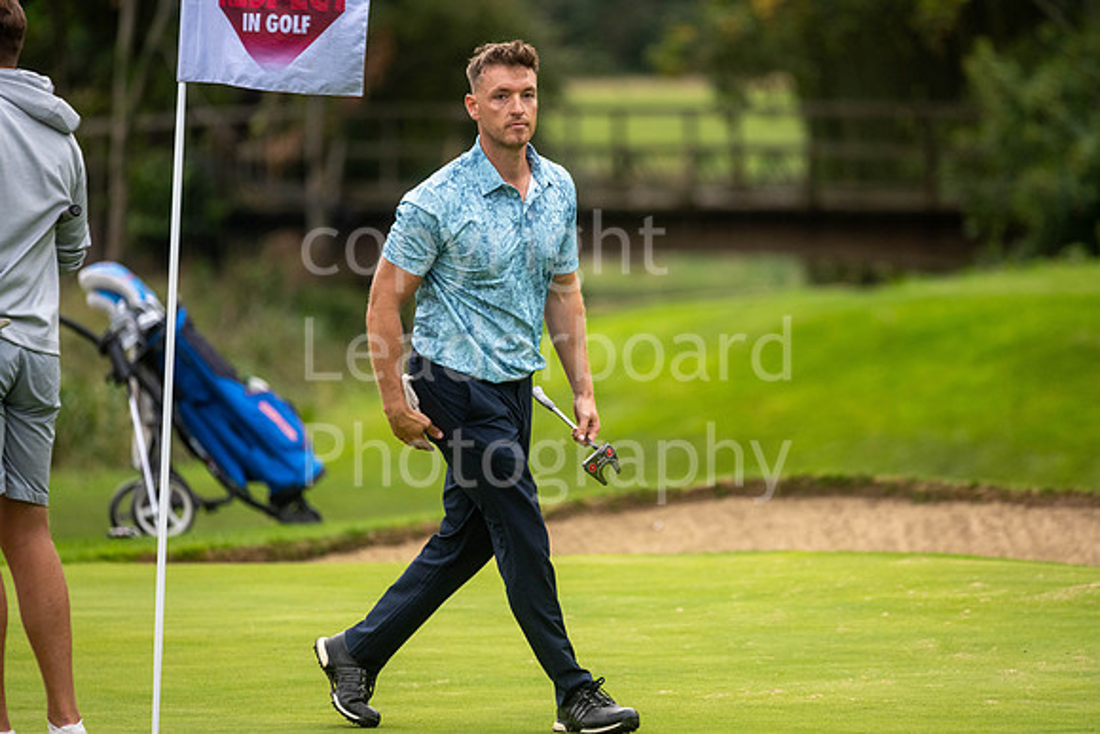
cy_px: 367
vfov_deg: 4.6
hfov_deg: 6.9
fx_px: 9168
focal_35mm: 300
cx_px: 550
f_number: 4
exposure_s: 1/500
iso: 800
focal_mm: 300
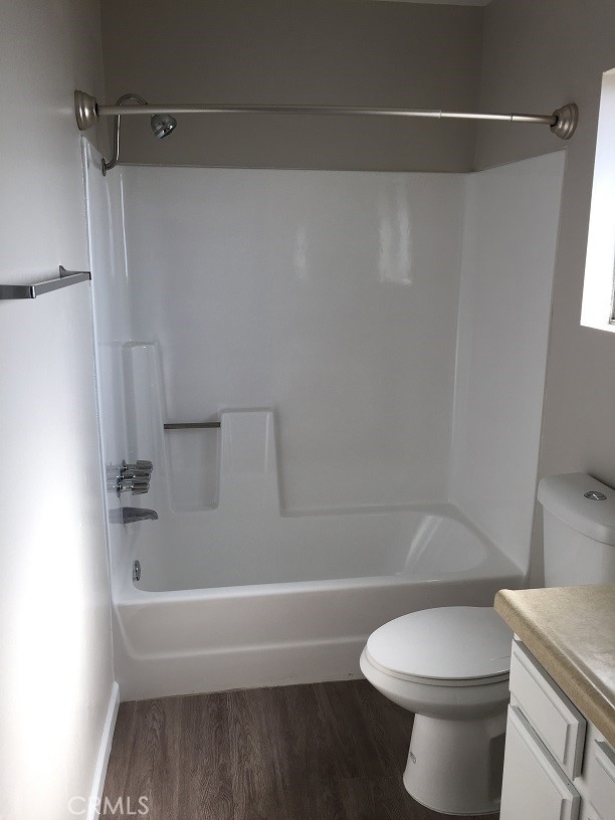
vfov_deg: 61.7
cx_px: 308
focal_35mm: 29
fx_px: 687
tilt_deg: -12.8
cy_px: 410
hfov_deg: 48.2
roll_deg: +0.3
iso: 32
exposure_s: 1/130
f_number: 2.2
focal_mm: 4.15
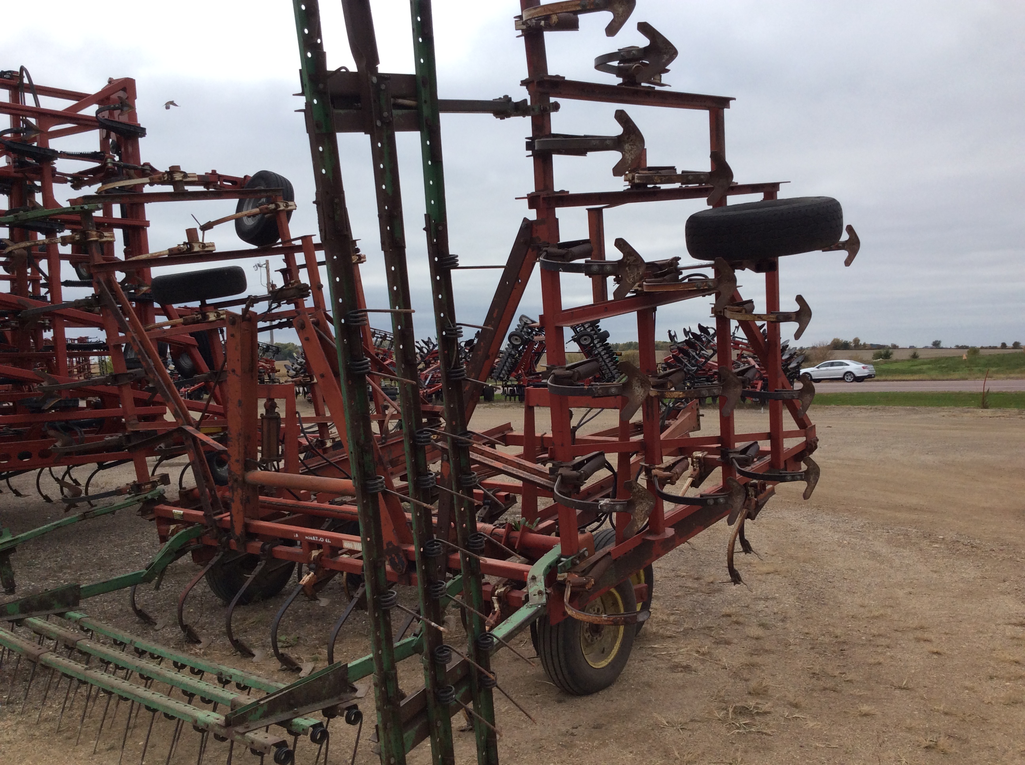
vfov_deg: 44.1
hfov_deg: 56.9
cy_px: 382
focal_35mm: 32
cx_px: 512
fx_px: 946
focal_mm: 3.3
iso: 32
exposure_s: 1/643
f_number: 2.4
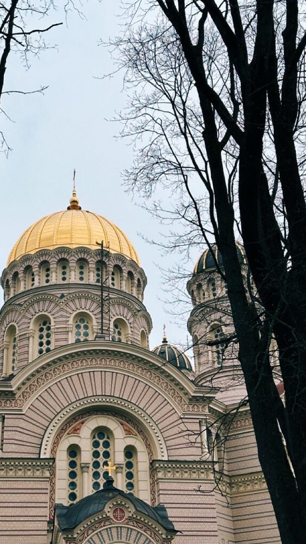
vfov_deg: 39.2
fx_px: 765
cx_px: 109
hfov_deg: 22.6
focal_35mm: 53
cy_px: 269
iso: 64
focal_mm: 6.86
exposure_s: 1/1639
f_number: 1.78
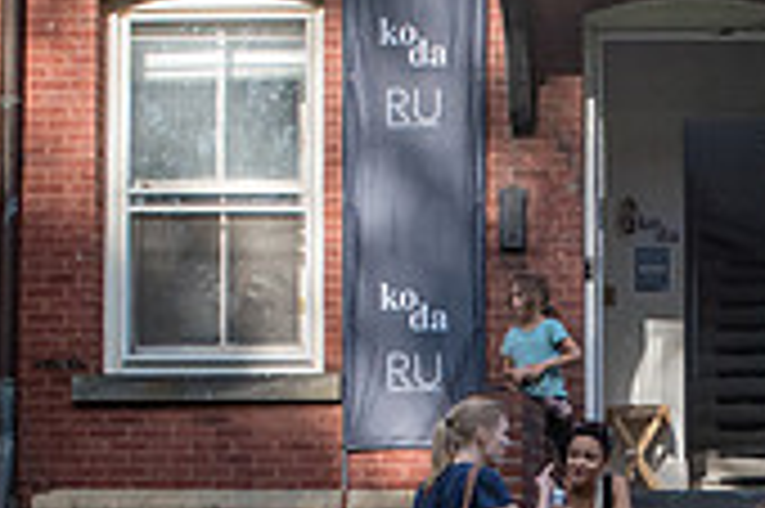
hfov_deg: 23.6
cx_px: 675
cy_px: 555
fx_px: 1783
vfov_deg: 15.8
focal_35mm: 84
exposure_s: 1/2500
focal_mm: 24
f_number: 4.5
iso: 1250
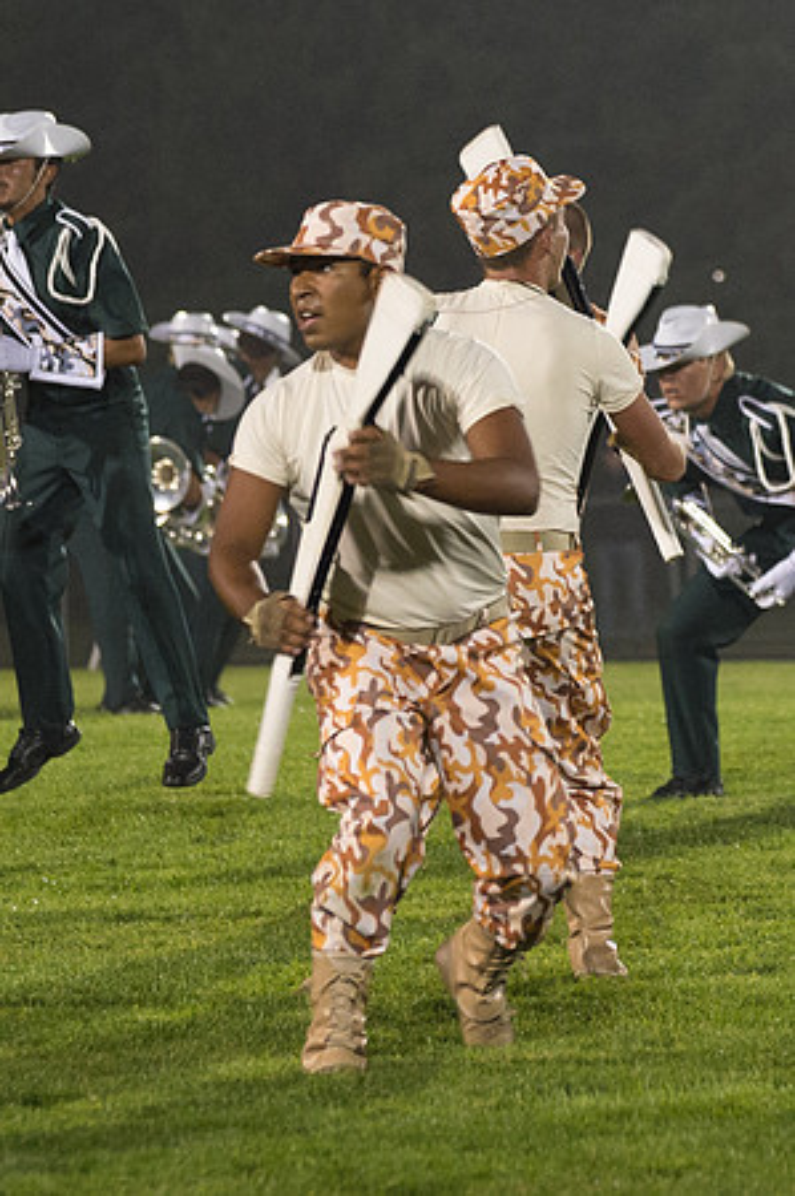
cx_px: 559
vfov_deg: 5.5
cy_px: 291
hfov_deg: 3.7
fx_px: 12396
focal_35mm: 373
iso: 3200
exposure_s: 1/160
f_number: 4.8
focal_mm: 135
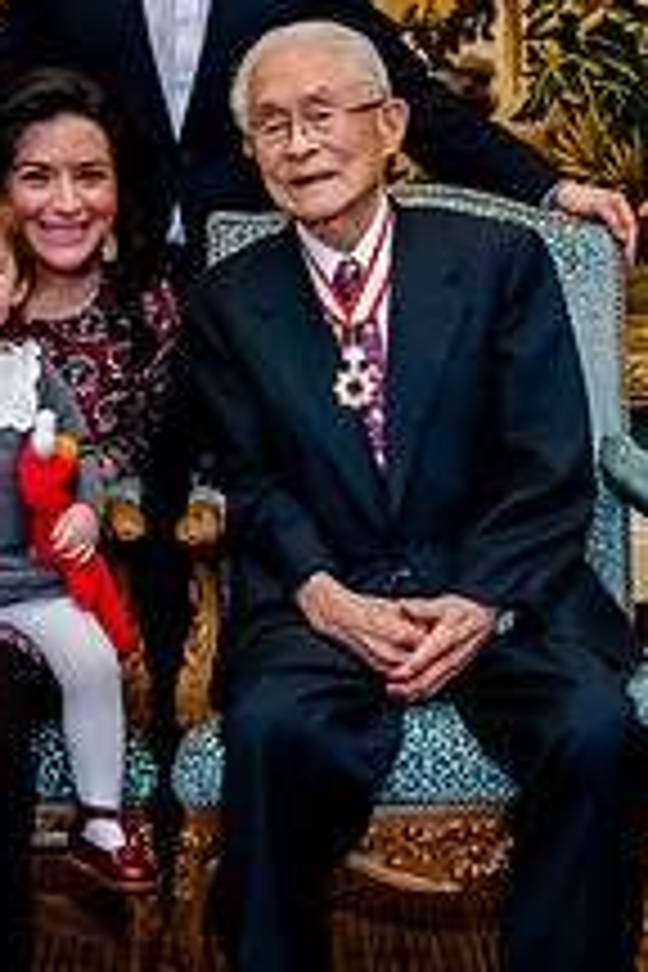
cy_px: 419
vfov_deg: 23.9
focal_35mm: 85
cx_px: 353
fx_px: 2295
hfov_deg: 16.1
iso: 4000
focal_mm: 28
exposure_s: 1/200
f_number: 5.6
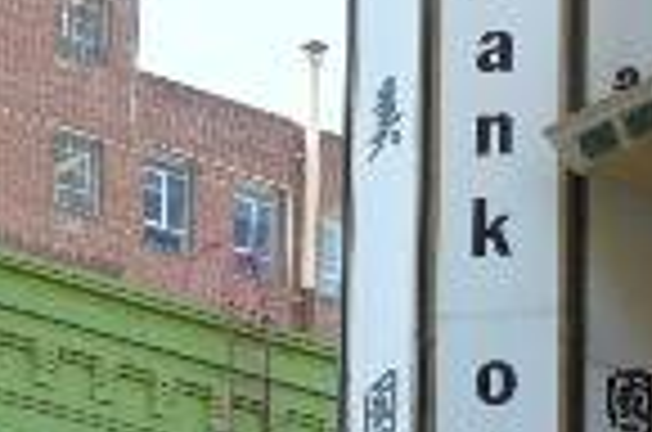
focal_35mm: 216
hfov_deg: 9.5
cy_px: 423
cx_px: 308
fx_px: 3903
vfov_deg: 6.3
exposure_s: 1/200
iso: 100
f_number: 3.6
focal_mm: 10.2
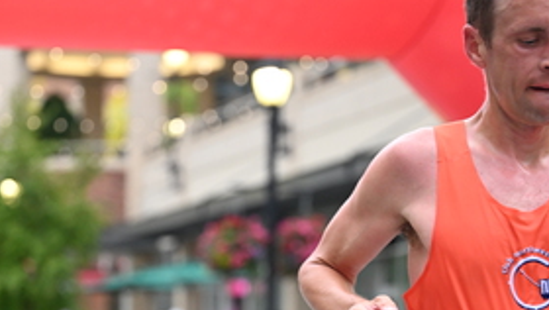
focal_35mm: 144
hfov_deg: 14.9
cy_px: 261
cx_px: 274
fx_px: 2098
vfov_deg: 8.4
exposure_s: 1/800
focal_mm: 70
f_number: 2.8
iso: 1600
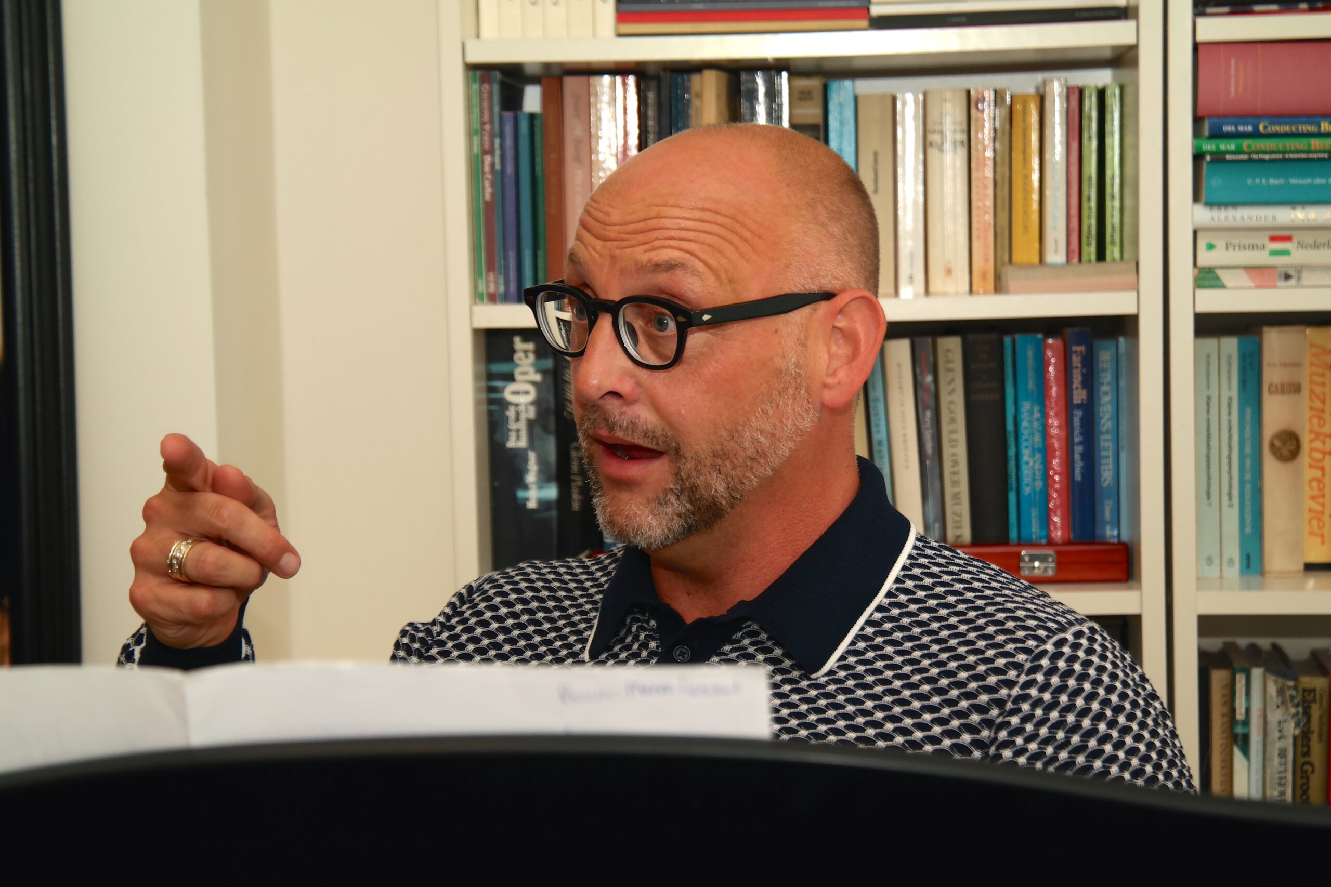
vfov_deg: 14.9
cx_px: 666
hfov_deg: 22.1
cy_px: 444
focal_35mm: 92
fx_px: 3401
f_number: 5.6
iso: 400
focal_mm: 60
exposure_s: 1/100
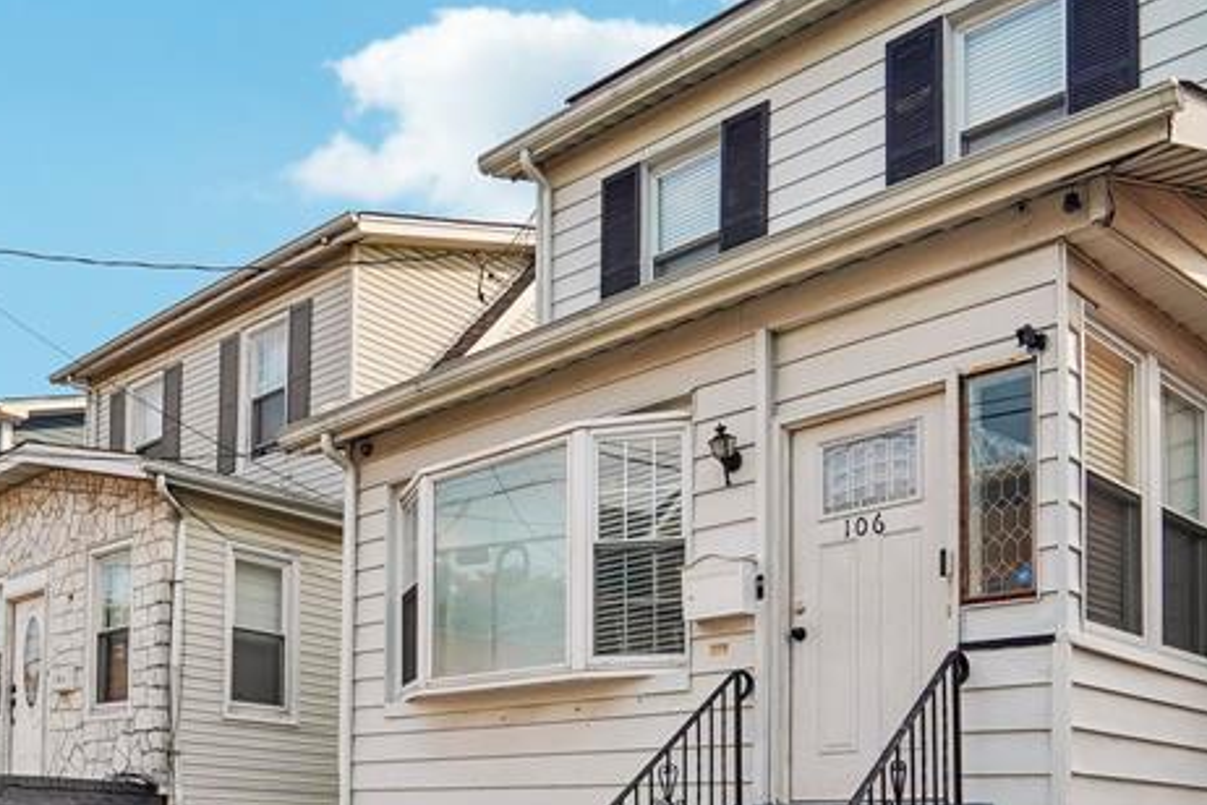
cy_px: 533
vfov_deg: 41.8
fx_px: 1039
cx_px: 468
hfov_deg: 59.7
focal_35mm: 31
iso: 400
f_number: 8
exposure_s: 1/640
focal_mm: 14
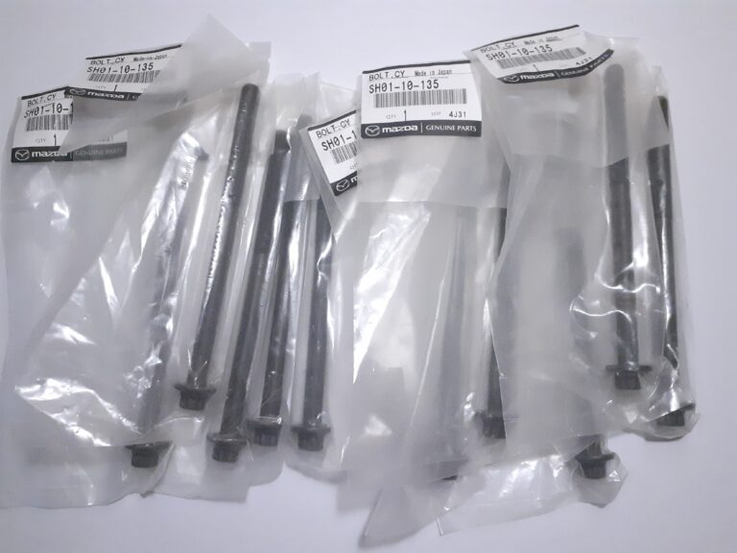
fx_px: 575
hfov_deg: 65.3
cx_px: 368
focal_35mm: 27
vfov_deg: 51.4
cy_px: 276
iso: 800
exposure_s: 1/213
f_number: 1.9
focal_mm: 3.6
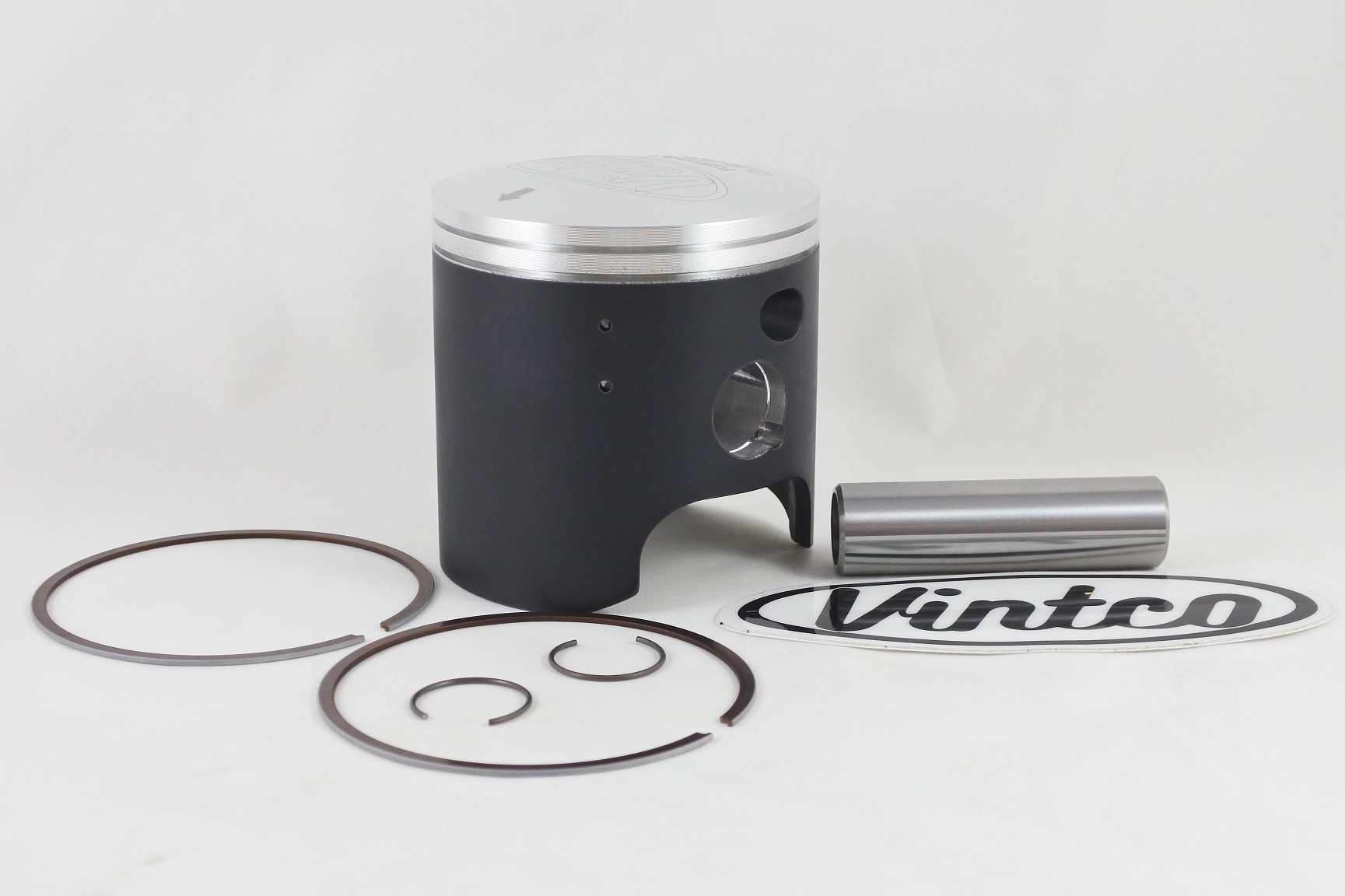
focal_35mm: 43
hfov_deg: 45.4
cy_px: 448
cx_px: 672
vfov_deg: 31.2
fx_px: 1606
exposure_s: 1/125
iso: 560
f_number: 4.5
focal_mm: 16.1
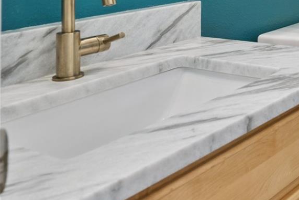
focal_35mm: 56
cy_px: -60
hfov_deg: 27.6
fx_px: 465
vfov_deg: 21.8
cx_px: 418
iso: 400
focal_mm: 20
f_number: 9
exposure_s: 1/30
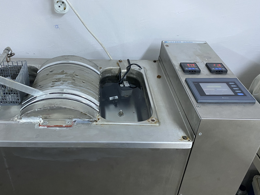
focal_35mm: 33
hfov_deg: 54.8
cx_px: 99
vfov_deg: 42.9
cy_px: 89
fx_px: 248
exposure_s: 1/50
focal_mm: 4.25
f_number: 1.8
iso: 200
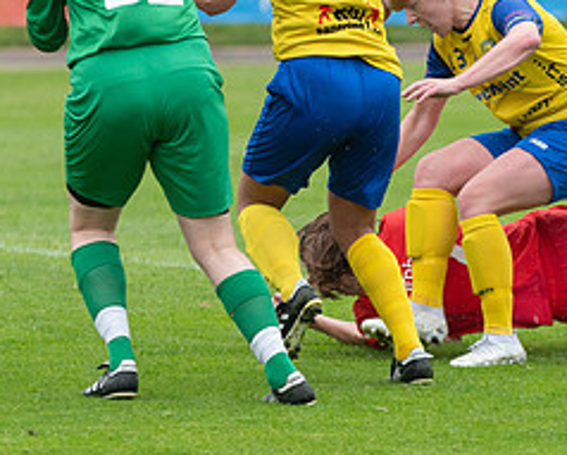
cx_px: 526
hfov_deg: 3.7
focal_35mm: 528
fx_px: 8871
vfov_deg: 2.9
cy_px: 194
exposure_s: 1/1600
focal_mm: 150
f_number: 3.2
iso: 450
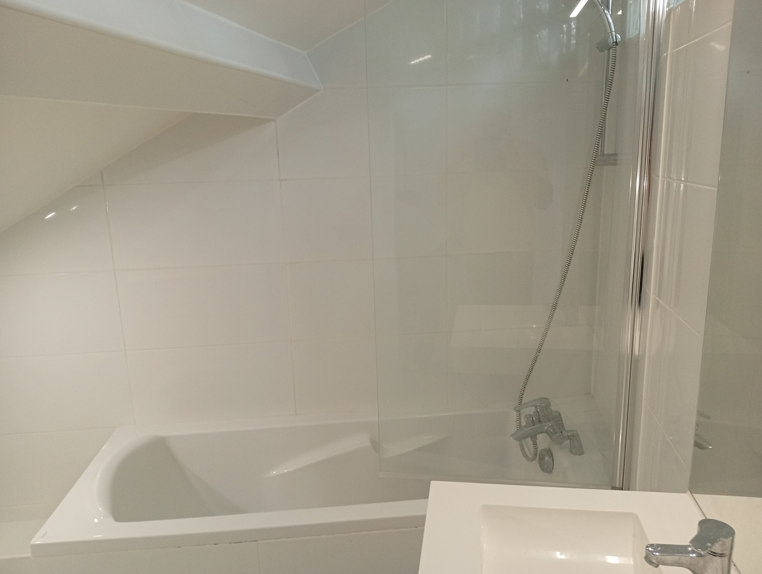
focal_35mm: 27
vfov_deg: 51.5
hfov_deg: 65.2
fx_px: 595
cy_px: 287
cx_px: 381
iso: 316
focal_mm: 3.98
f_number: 1.8
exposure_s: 1/33.3
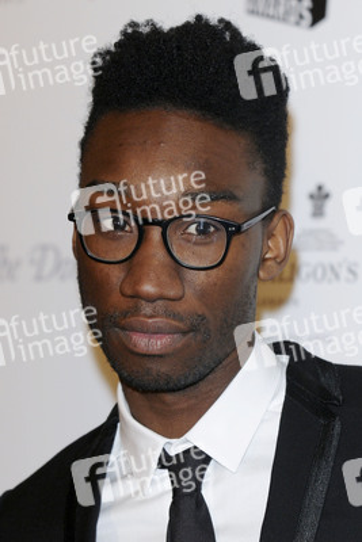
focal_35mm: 150
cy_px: 271
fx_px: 2260
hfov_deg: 9.2
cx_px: 181
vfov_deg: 13.7
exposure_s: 1/160
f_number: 4.5
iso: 640
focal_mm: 100
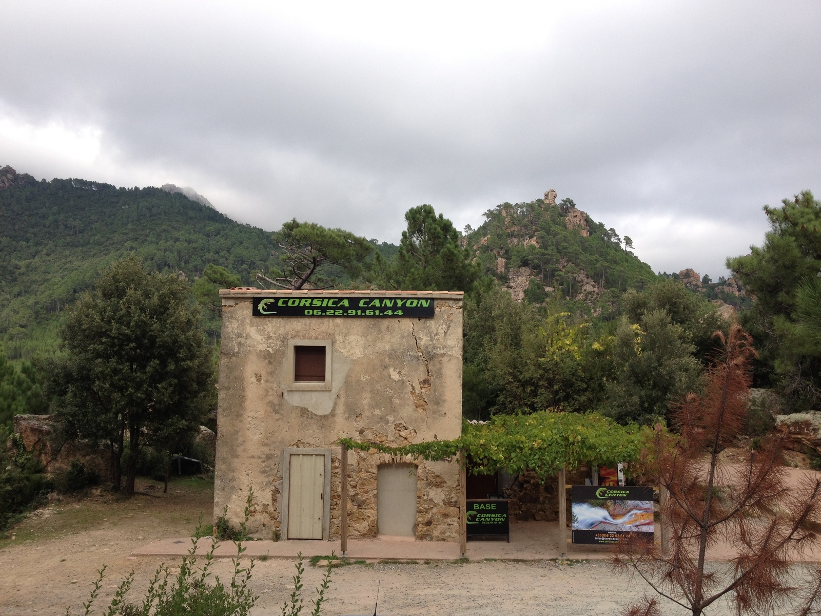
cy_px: 308
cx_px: 410
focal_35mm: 35
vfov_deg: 40.7
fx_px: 830
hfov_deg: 52.6
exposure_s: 1/778
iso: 64
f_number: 2.4
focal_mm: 4.28
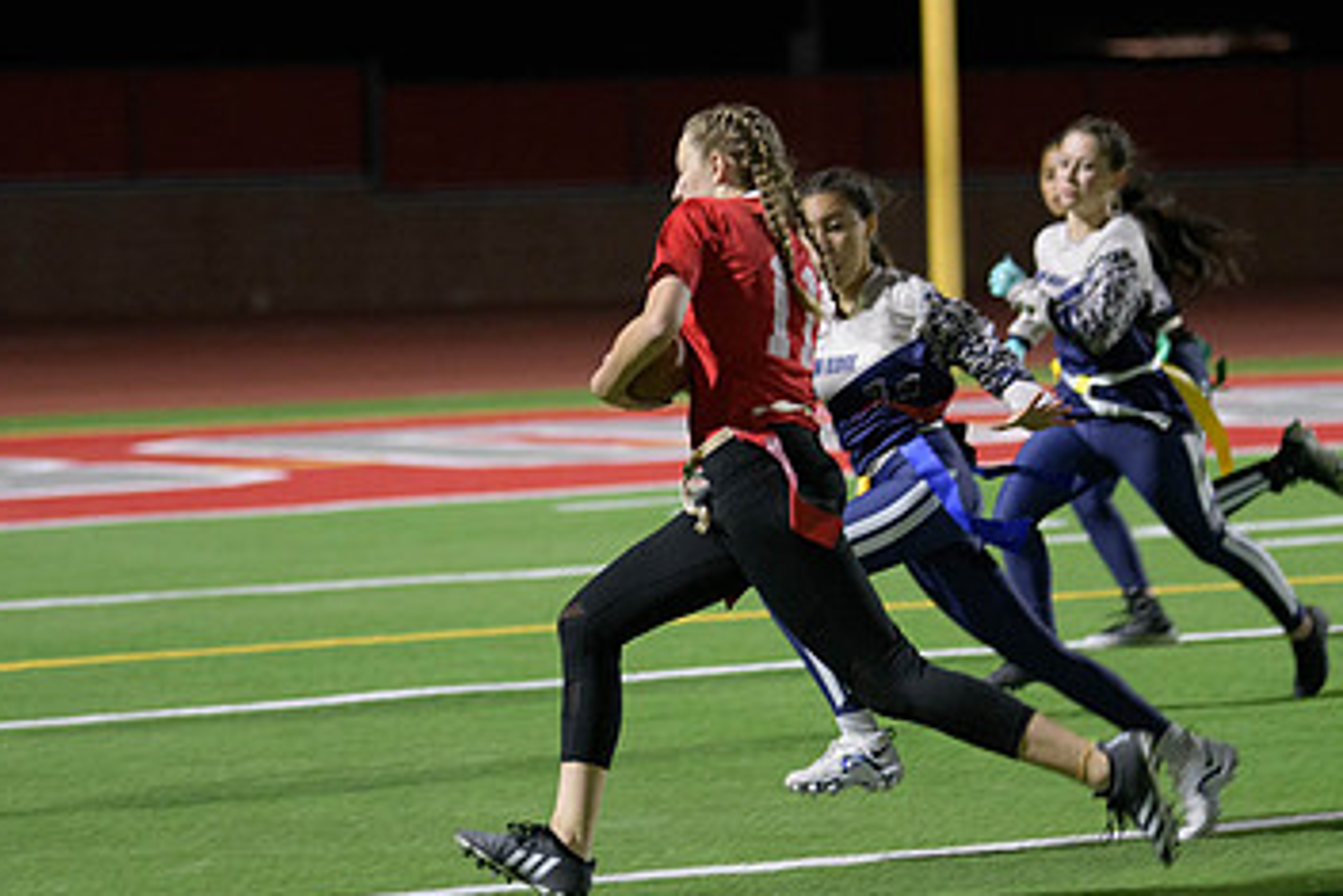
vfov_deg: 6.9
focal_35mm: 198
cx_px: 687
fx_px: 7389
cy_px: 509
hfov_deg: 10.4
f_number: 2.8
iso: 3600
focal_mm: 120
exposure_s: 1/640
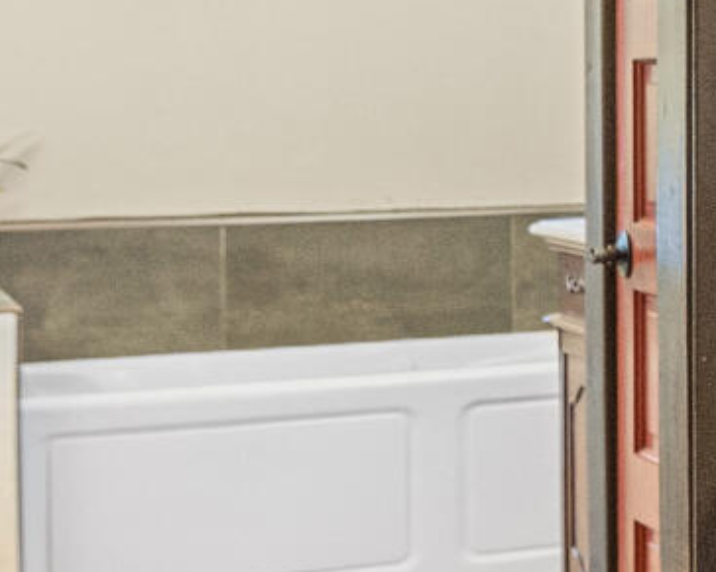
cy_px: -26
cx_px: 2083
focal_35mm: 116
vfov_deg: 13.1
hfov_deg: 11.2
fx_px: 2457
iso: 1600
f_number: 4.5
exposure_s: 1/20
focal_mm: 15
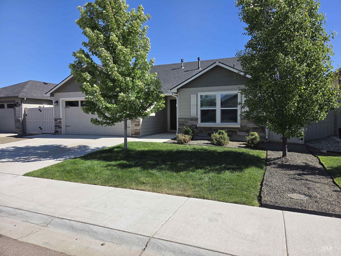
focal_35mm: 23
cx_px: 170
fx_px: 227
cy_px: 128
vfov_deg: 58.9
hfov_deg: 73.9
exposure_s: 1/4153
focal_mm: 5.4
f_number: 1.8
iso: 80
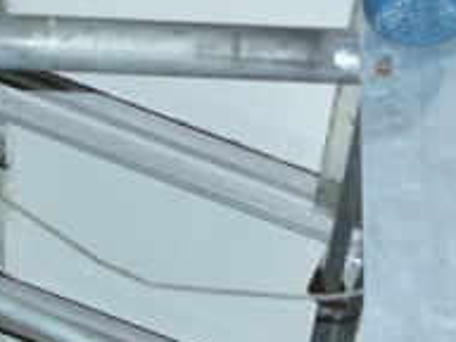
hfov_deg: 9.8
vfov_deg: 7.4
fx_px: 2635
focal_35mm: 200
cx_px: 401
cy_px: 107
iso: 64
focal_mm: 19.4
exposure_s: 1/500
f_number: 3.2
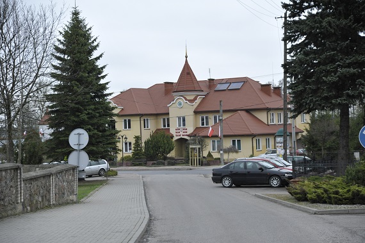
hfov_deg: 27.0
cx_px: 182
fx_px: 760
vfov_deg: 18.1
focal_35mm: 75
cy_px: 122
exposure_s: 1/6400
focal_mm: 75
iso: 2000
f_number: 3.5
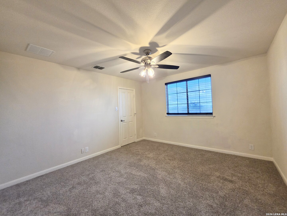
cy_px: 108
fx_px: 108
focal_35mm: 13
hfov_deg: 106.2
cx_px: 144
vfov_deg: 89.9
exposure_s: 1/120
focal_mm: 2.2
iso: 160
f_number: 1.9
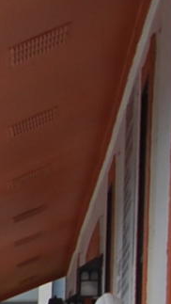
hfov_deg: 3.4
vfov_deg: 7.3
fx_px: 2351
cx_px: -1057
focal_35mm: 292
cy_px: 438
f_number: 6.3
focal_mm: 20
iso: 100
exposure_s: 1/160
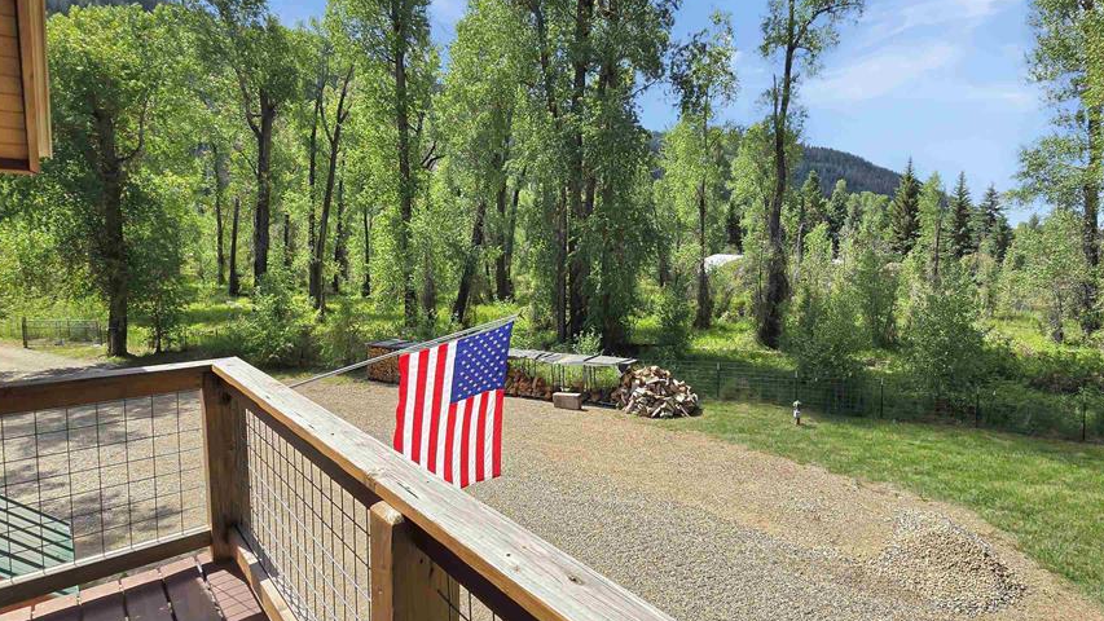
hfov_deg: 95.4
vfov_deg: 63.6
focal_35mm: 17
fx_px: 498
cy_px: 357
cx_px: 624
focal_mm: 2.2
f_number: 2.2
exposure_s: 1/2835
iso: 100
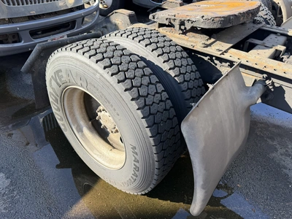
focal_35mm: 24
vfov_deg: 56.8
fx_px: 202
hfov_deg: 71.6
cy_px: 110
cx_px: 146
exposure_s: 1/757
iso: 100
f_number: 1.78
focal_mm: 6.76
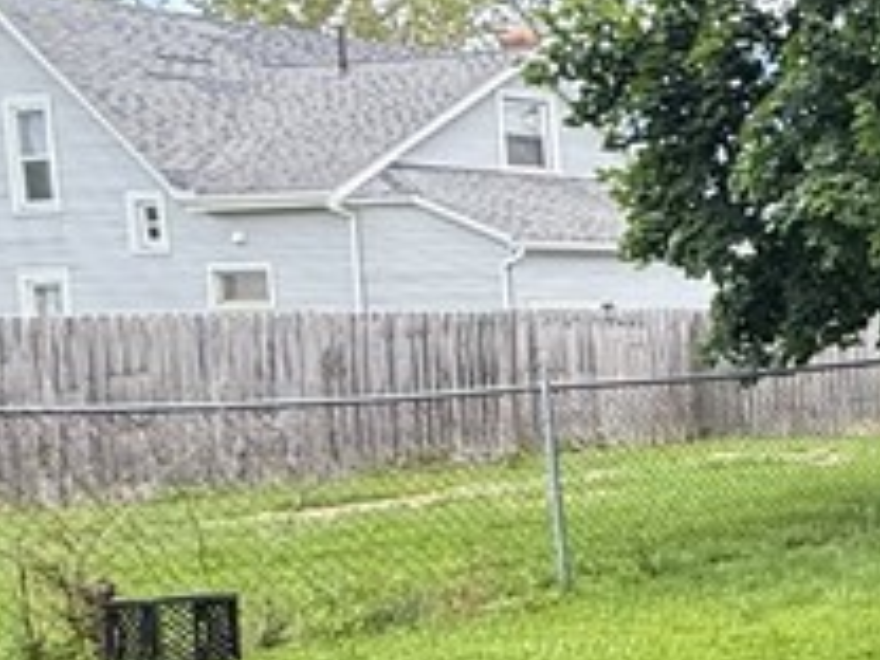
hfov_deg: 19.3
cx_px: 1671
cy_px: 436
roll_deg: +1.0
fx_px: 1754
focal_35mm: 69
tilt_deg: -4.4
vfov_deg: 21.2
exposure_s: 1/209
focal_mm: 2.22
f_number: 2.2
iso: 64
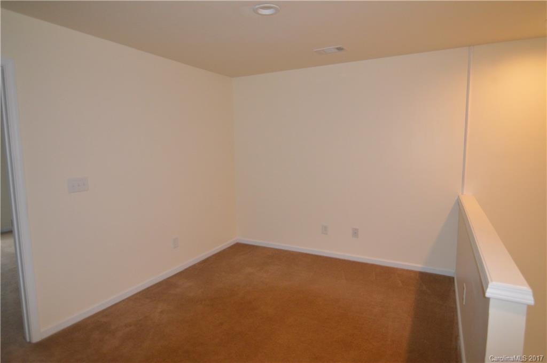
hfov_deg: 85.5
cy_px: 182
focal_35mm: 20
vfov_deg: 63.1
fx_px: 296
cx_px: 274
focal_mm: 13
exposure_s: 1/60
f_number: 2.8
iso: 1600
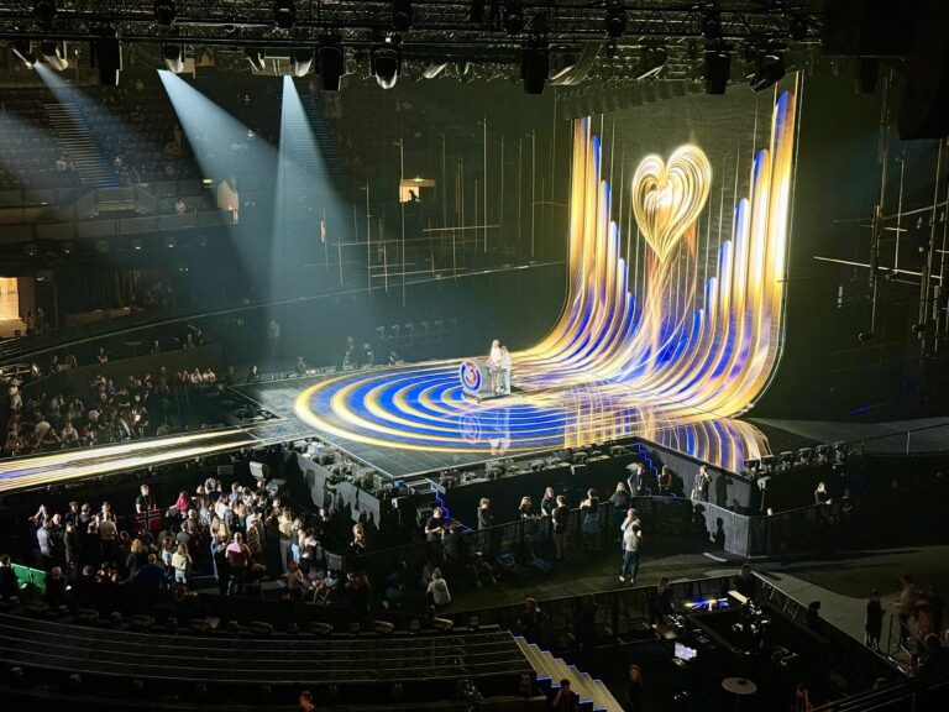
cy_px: 356
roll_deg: -1.0
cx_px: 474
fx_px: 1316
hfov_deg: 39.7
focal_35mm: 48
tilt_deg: -12.8
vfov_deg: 30.3
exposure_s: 1/33
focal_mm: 6.76
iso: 400
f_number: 1.78
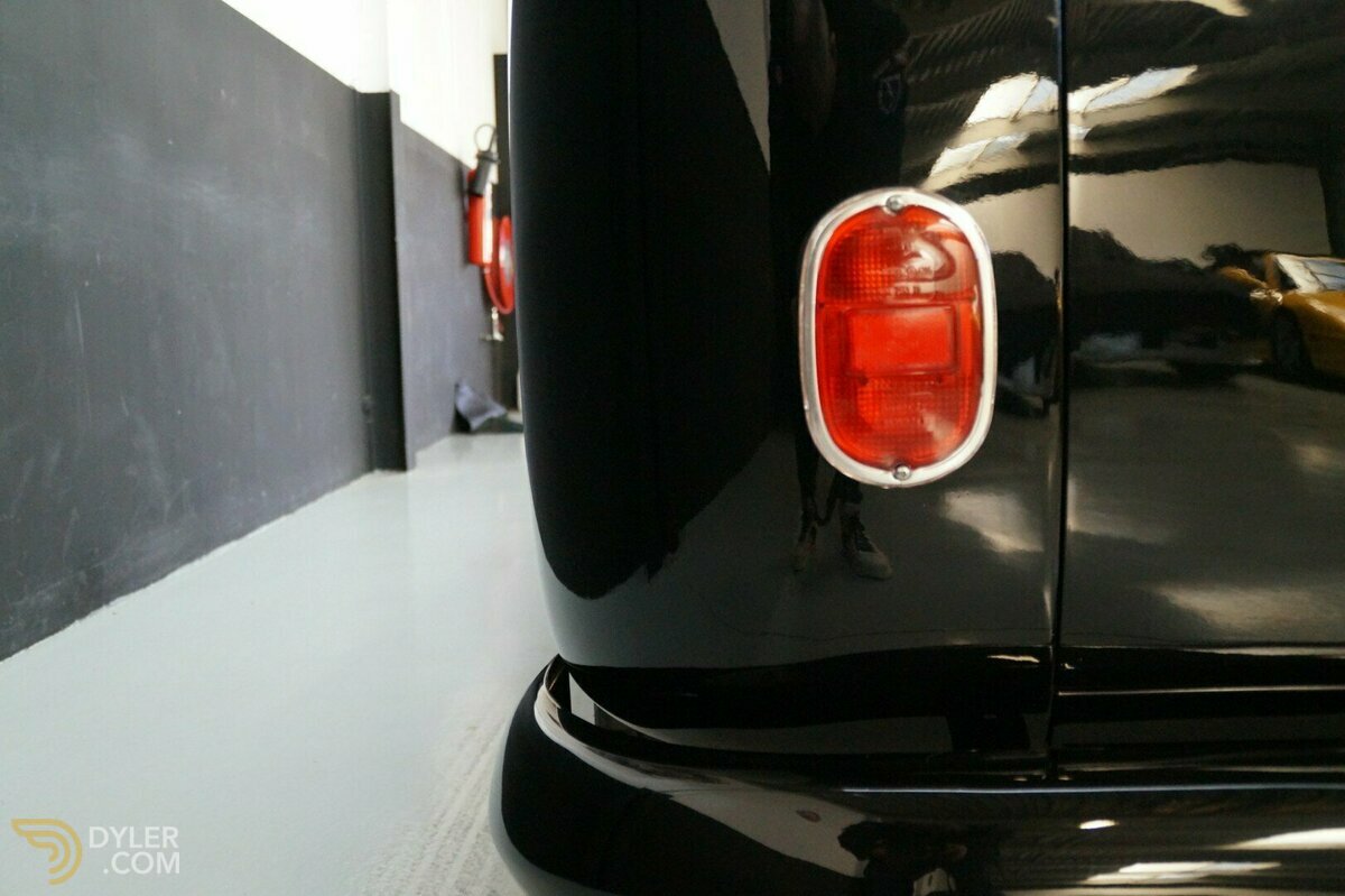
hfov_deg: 57.2
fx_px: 1232
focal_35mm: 33
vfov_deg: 39.9
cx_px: 672
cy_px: 448
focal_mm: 22
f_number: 3.5
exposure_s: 1/80
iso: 3200
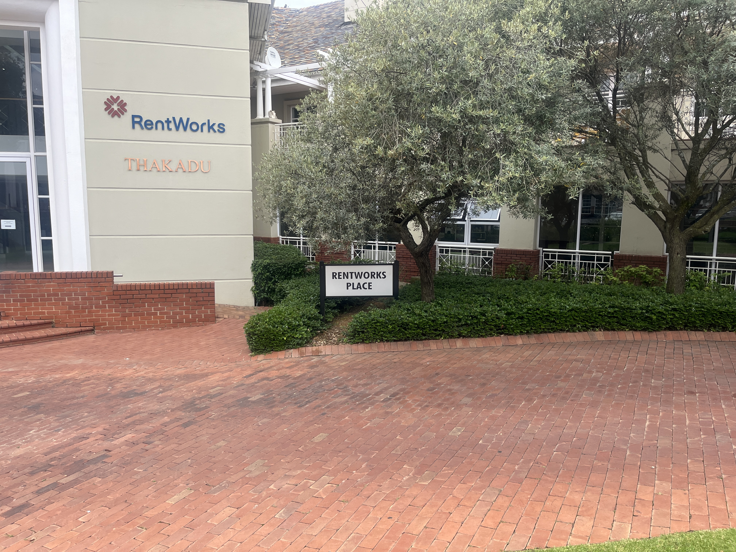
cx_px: 368
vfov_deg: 53.1
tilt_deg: -8.8
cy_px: 276
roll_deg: -1.0
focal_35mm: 26
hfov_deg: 67.3
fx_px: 553
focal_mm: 5.1
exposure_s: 1/1372
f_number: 1.6
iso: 50
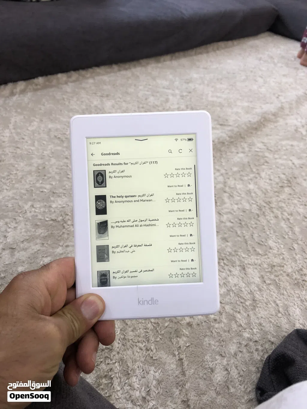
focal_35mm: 28
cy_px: 204
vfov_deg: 63.4
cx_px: 154
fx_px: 331
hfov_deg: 49.8
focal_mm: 3.99
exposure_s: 1/24
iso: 40
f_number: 1.8
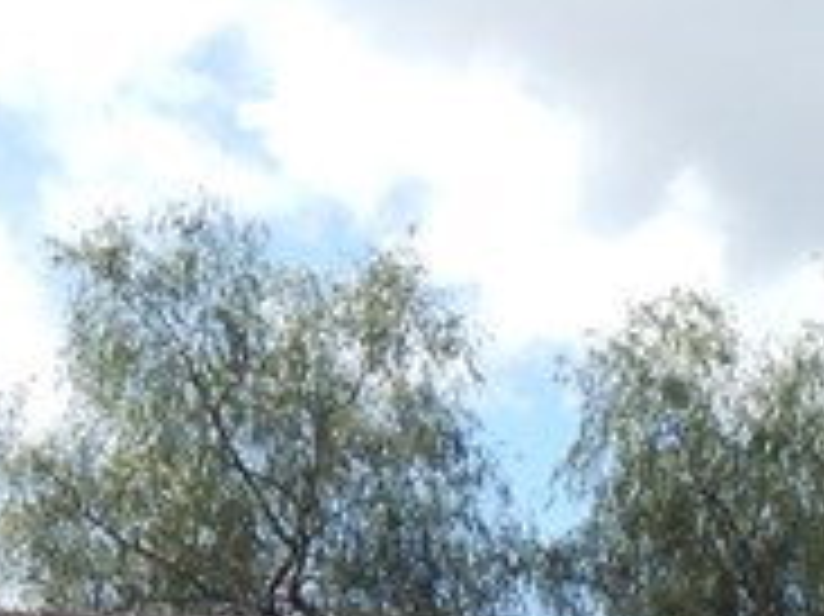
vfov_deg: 4.2
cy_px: 1686
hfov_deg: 5.8
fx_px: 8136
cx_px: 1081
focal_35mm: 342
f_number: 4
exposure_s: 1/800
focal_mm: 10.9
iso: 125
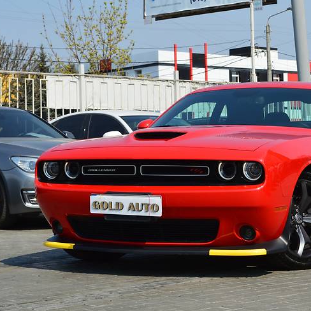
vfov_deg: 18.1
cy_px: 168
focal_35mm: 96
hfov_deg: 18.0
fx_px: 976
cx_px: 236
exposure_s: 1/500
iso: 400
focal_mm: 46
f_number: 11
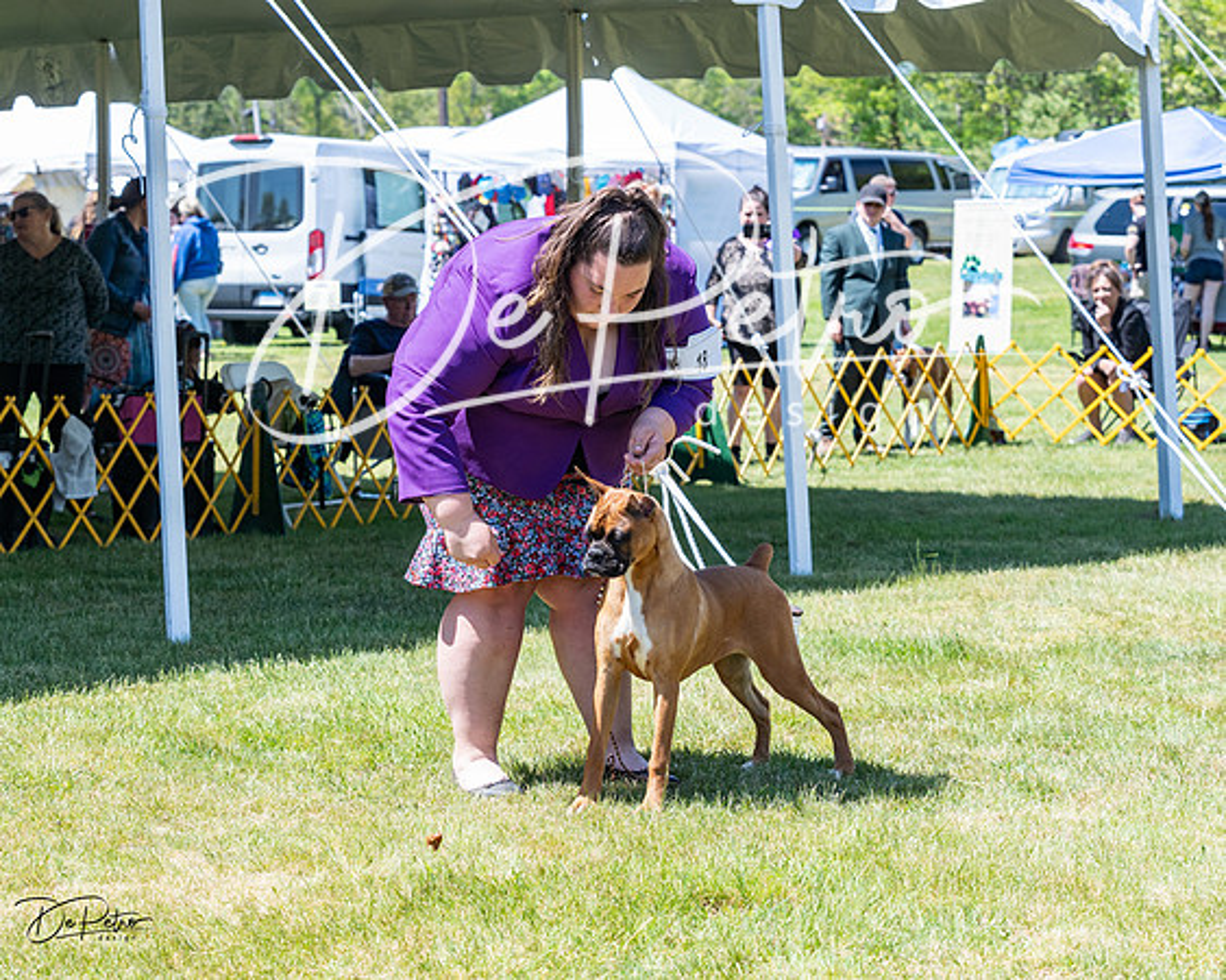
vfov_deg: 18.4
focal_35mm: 83
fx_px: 3023
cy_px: 490
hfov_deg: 22.9
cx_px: 613
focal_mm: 74
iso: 400
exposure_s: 1/640
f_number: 6.3
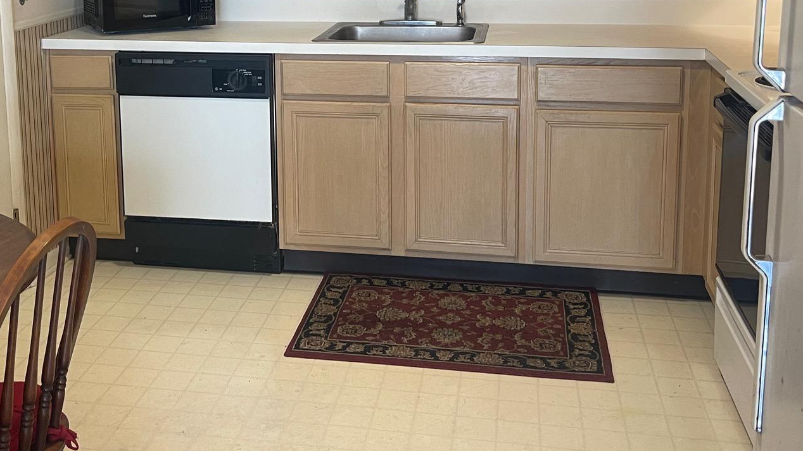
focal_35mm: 44
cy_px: 67
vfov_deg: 26.4
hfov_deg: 46.1
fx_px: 937
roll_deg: +1.2
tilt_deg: -8.4
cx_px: 310
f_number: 1.6
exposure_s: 1/60
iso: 125
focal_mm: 5.1
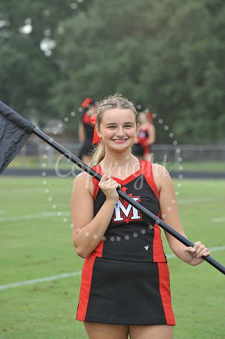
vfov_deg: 12.1
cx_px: 112
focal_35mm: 170
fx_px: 1596
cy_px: 170
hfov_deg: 8.1
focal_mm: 170
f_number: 6.3
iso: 2000
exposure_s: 1/250
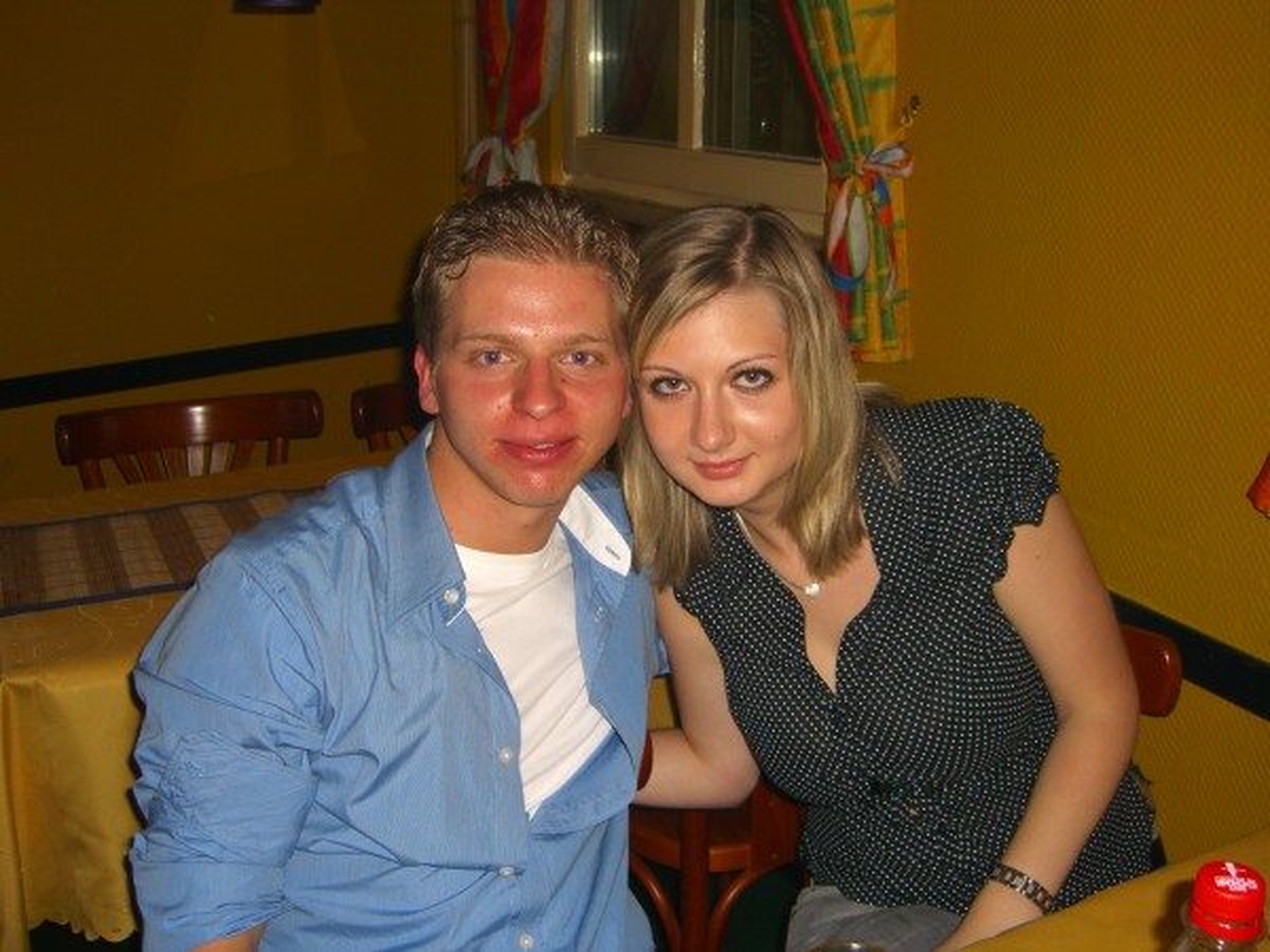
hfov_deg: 49.0
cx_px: 635
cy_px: 476
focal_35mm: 38
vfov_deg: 37.7
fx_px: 1394
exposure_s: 1/60
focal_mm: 7.9
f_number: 2.8
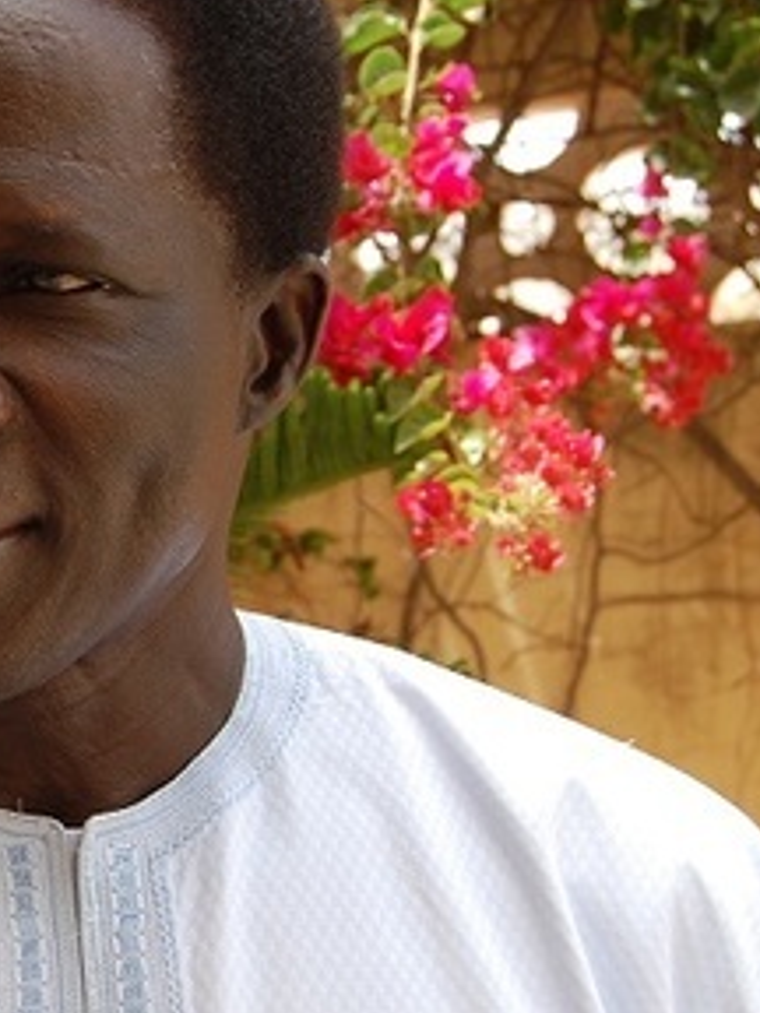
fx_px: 2635
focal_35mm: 90
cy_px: 535
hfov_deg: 15.8
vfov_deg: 21.8
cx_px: -127
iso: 200
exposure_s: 1/125
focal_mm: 30
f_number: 5.6
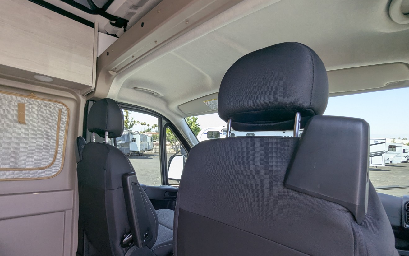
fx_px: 201
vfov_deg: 64.5
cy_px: 153
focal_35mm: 18
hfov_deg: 91.1
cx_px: 202
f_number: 2.2
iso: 45
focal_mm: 2.35
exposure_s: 1/348
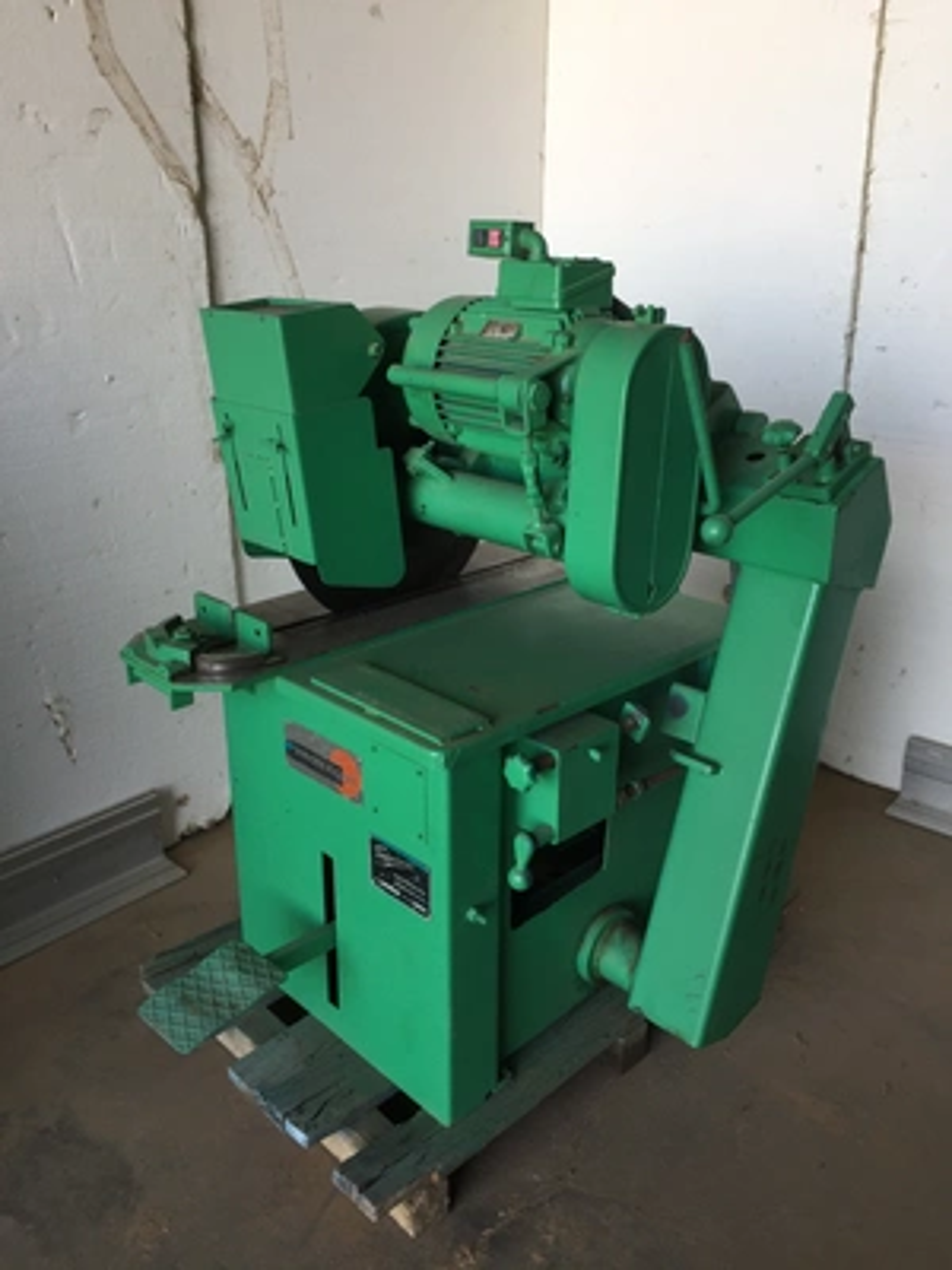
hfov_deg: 48.2
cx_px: 476
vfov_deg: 61.7
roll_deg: +0.6
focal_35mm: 29
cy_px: 635
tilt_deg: -19.9
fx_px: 1063
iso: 50
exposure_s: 1/120
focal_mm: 4.15
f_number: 2.2
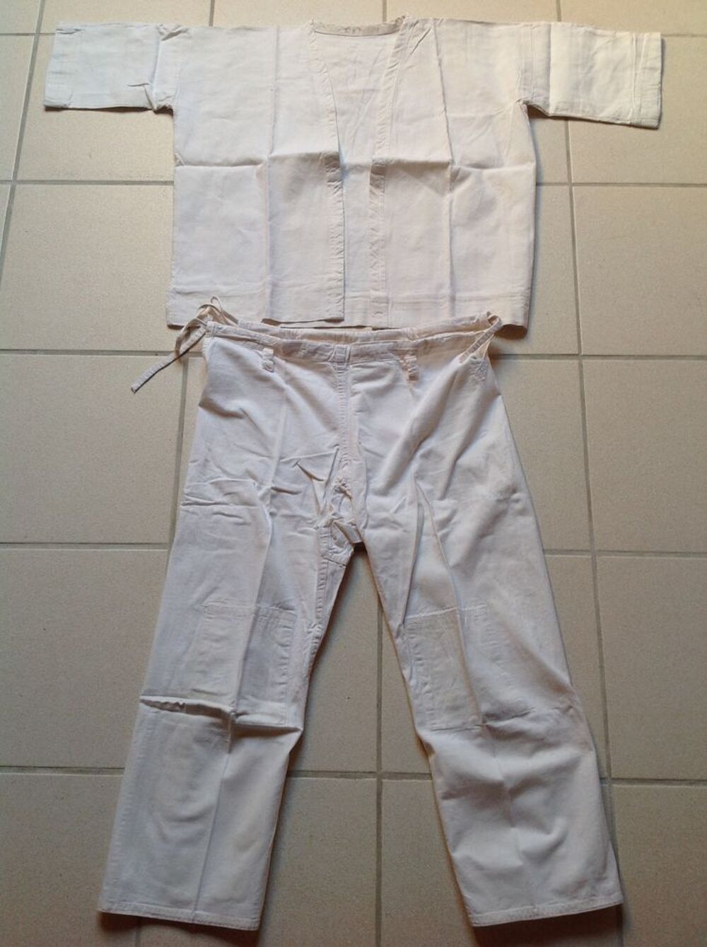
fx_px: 956
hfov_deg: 40.6
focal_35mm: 35
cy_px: 474
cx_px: 354
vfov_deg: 52.7
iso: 50
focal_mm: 4.28
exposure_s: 1/40
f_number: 2.4
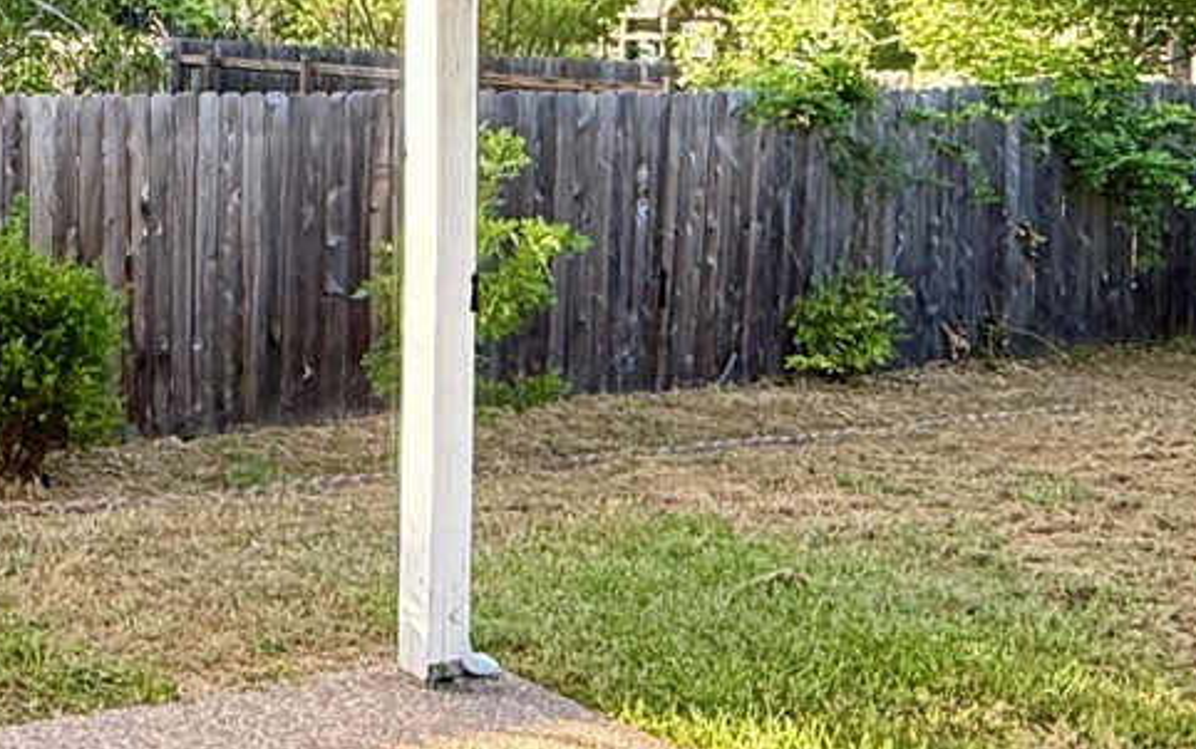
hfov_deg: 29.6
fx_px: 2055
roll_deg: +0.6
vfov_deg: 20.5
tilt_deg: -4.6
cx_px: -77
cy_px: 176
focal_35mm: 63
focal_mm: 2.22
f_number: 2.2
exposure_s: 1/171
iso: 64
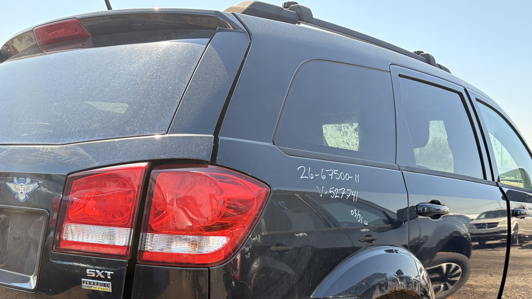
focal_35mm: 41
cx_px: 233
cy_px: 261
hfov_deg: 49.3
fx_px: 578
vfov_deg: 28.1
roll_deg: -1.9
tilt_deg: -7.8
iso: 64
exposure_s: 1/586
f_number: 1.6
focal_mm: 5.96
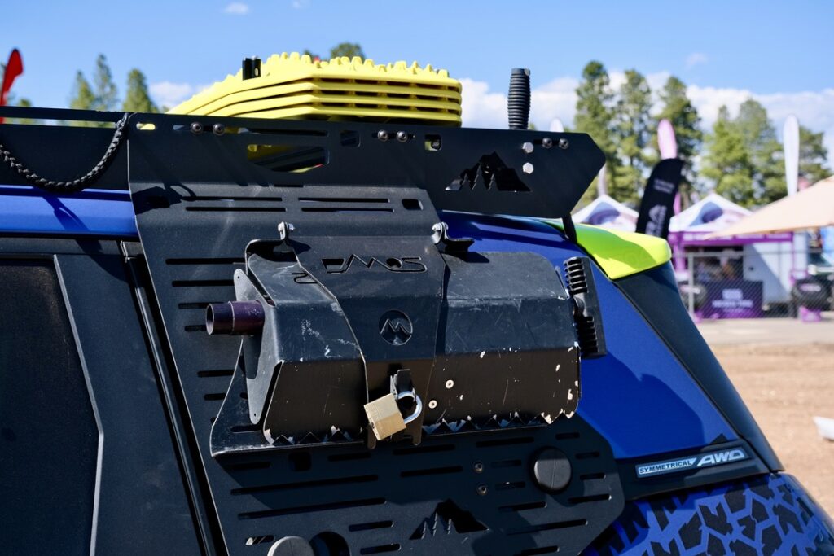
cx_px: 417
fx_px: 950
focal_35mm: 41
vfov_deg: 32.6
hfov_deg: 47.4
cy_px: 278
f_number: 5.6
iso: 320
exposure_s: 1/680
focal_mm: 27.5
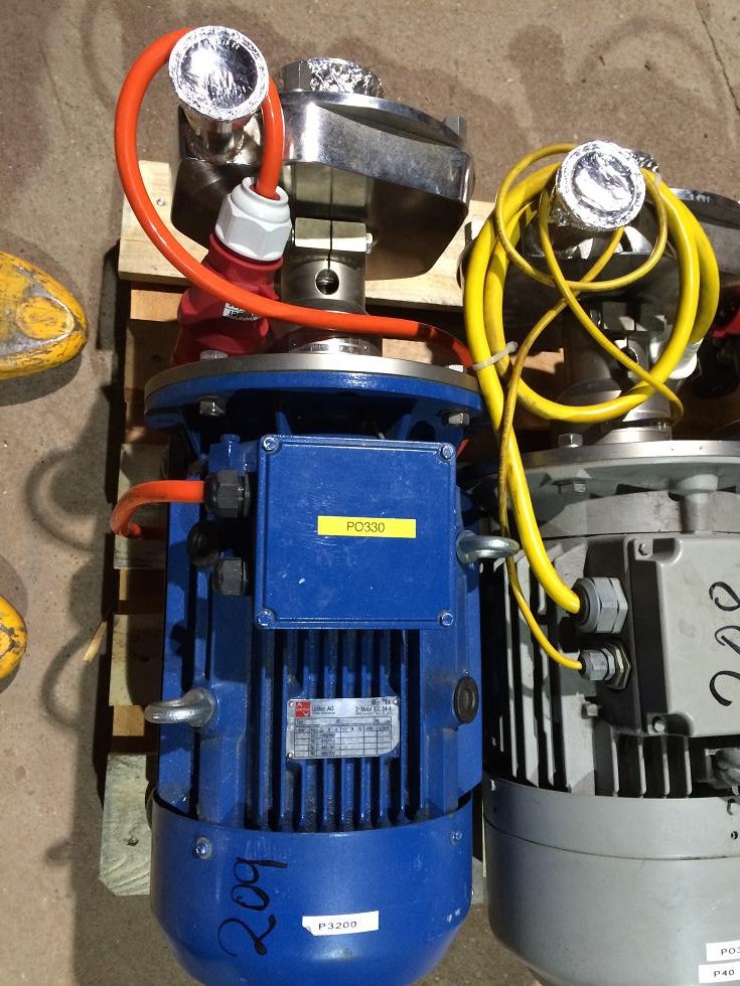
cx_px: 370
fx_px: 855
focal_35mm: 30
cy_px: 493
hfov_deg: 46.8
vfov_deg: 60.0
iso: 320
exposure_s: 1/33
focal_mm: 4.12
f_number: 2.2
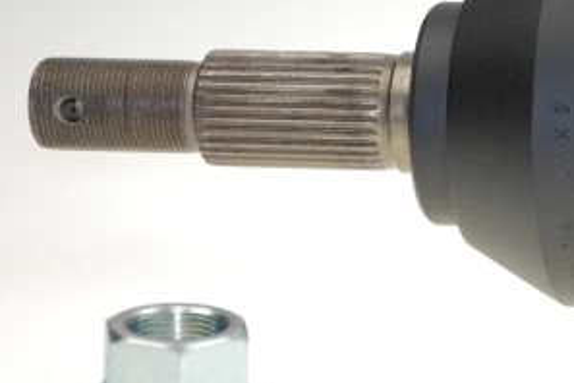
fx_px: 5054
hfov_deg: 6.5
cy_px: 149
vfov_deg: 4.3
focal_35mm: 317
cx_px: 483
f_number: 5.6
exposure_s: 1/250
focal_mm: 105
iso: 400
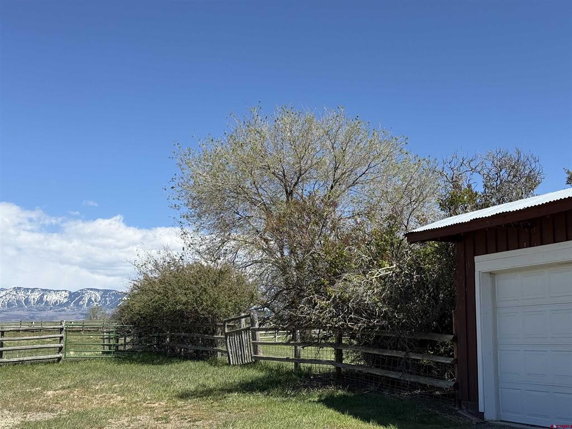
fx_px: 793
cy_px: 214
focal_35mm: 48
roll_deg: -1.4
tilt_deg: +9.9
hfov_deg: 39.7
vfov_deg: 30.3
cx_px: 286
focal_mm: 6.76
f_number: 1.78
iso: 64
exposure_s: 1/4587
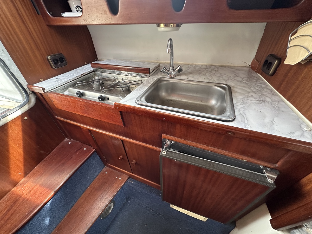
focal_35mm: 14
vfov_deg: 85.7
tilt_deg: -36.3
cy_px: 117
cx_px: 156
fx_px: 126
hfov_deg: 102.1
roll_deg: +4.2
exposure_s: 1/99
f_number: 2.2
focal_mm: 2.22
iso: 200
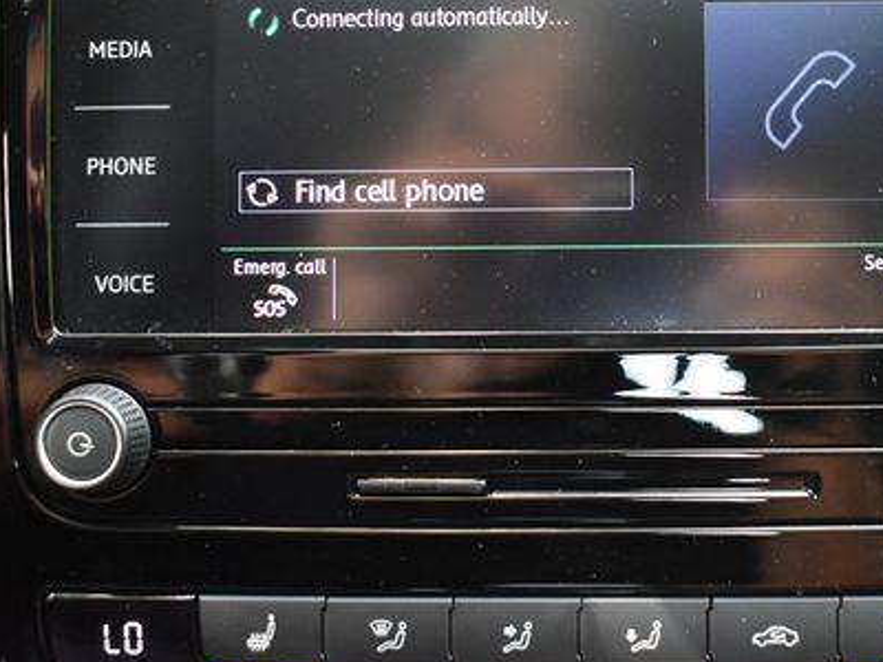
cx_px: 558
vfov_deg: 24.3
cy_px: 204
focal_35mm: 60
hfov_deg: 32.0
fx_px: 1531
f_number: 4
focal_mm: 26
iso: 1250
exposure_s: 1/125
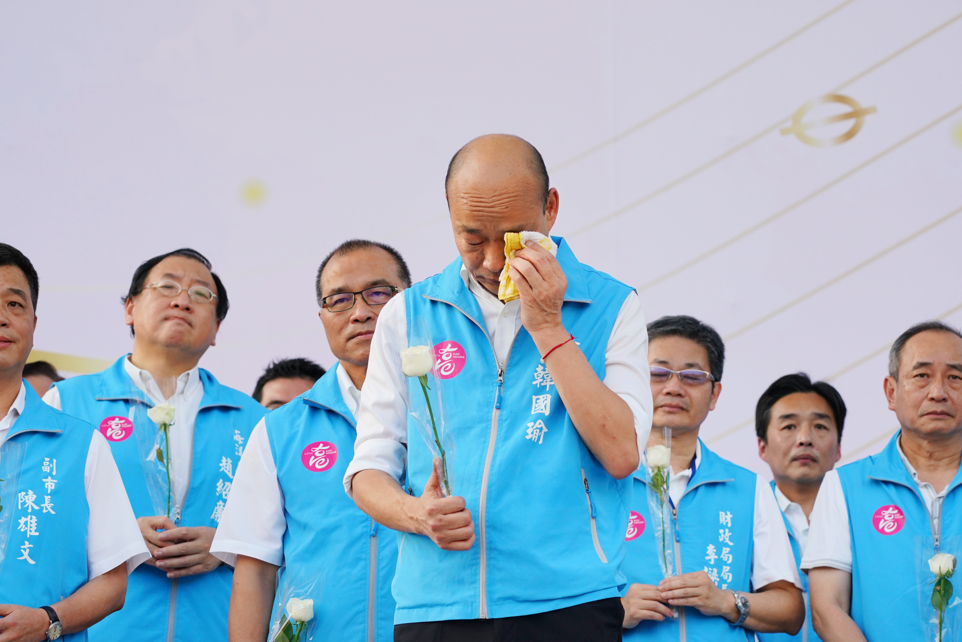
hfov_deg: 13.1
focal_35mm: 157
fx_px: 4196
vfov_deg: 8.7
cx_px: 481
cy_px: 321
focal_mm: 105
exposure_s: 1/800
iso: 800
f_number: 5
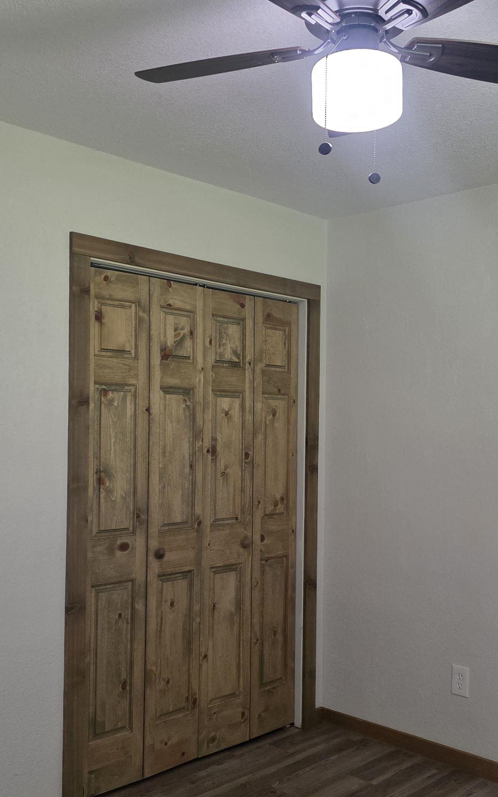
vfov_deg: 51.4
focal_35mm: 38
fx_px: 825
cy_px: 445
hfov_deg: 33.5
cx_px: 299
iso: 250
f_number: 1.7
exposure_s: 1/120
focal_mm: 6.3
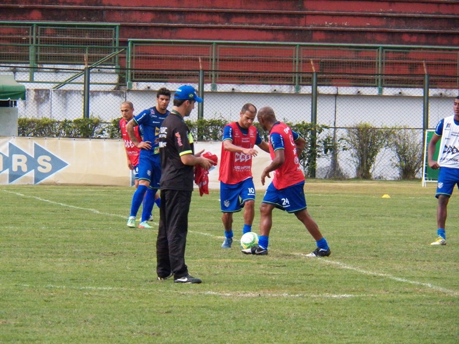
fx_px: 4270
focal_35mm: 322
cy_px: 172
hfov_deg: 6.2
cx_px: 230
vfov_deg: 4.6
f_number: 4
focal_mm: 57.7
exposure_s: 1/500
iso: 800
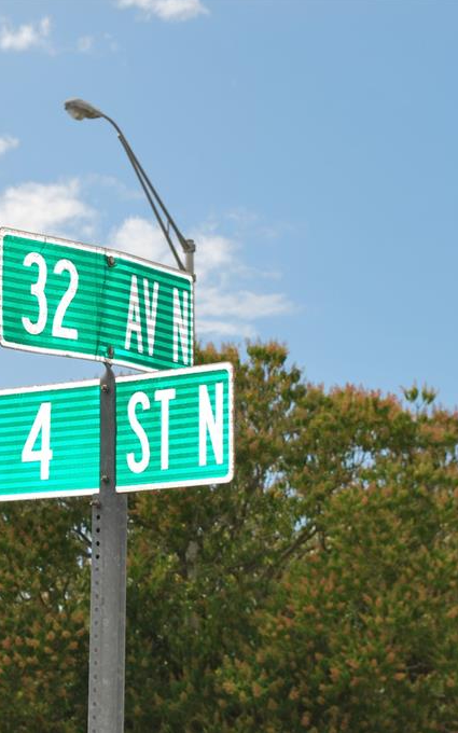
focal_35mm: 127
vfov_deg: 16.5
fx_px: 2532
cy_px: 366
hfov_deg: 10.3
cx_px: 117
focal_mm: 55
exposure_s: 1/200
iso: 100
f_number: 11
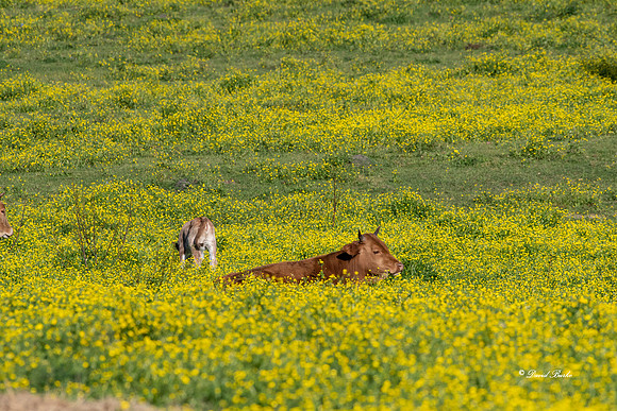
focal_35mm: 750
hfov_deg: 2.7
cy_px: 206
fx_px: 12857
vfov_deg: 1.8
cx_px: 308
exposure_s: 1/800
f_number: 10
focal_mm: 500
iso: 400
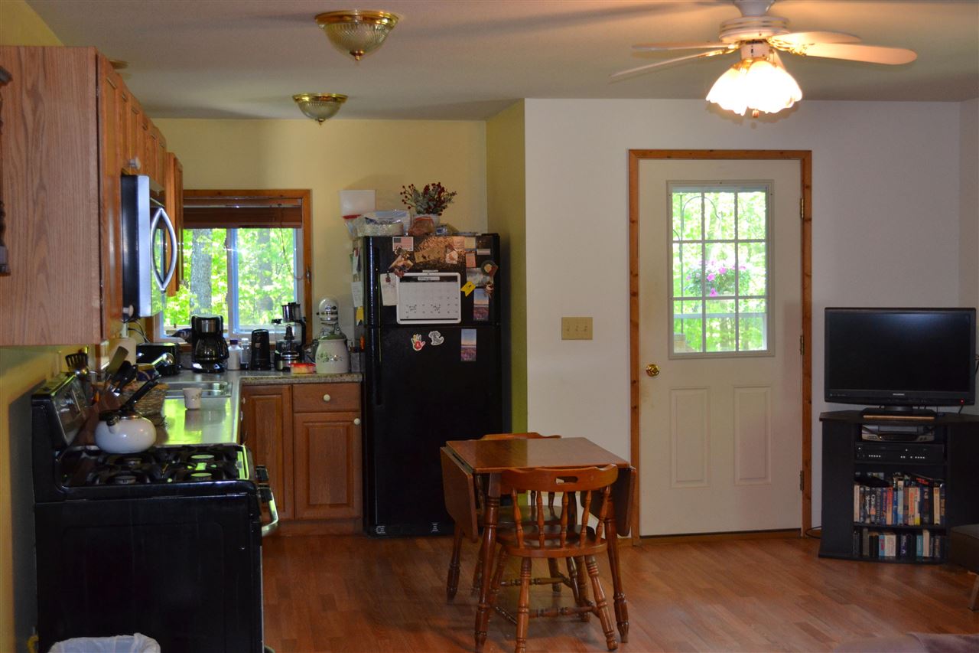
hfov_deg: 41.1
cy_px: 326
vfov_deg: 28.1
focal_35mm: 48
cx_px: 490
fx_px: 1305
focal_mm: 32
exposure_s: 1/60
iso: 1000
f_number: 4.8
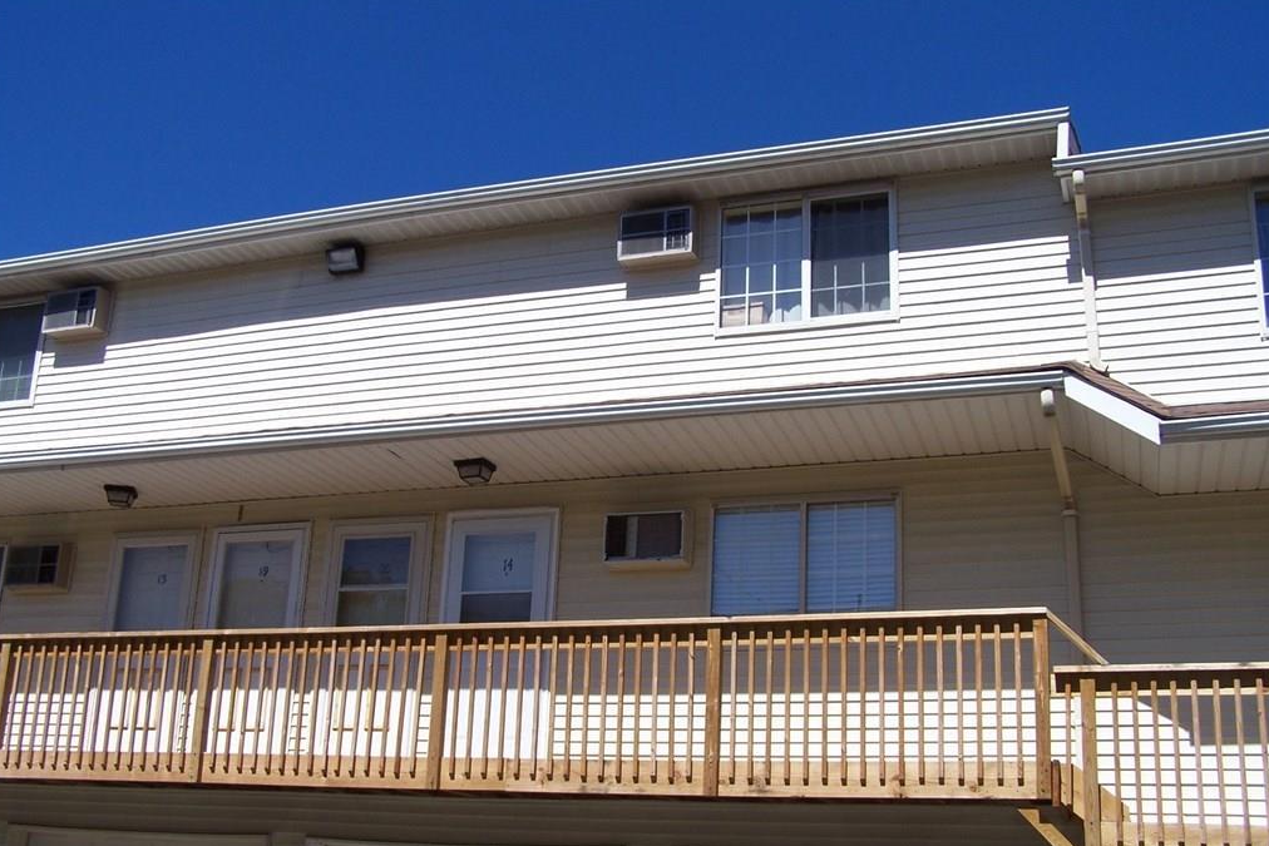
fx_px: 1410
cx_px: 629
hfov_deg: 48.5
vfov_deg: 33.4
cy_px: 471
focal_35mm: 40
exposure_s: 1/1000
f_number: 4
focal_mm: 6.3
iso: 80
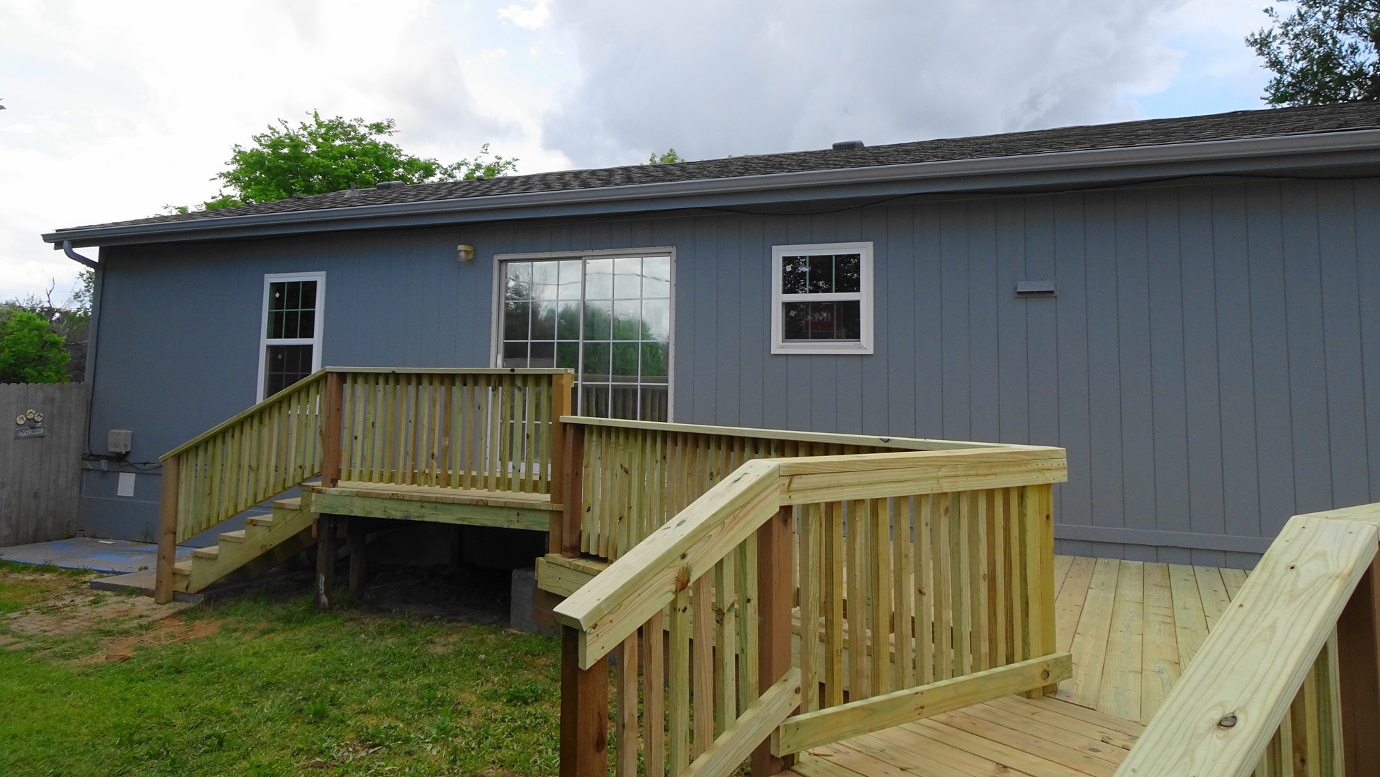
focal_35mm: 27
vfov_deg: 42.4
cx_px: 690
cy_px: 269
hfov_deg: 69.9
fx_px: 988
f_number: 3.5
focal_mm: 4.1
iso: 80
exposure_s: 1/640
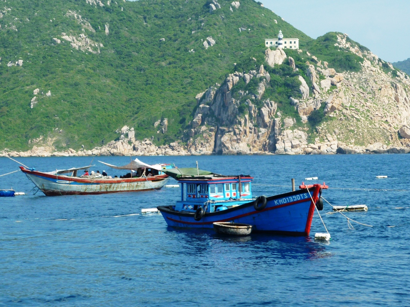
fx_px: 1552
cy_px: 154
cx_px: 205
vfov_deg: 11.3
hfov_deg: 15.1
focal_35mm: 131
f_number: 4.7
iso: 80
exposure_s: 1/400
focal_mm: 15.3
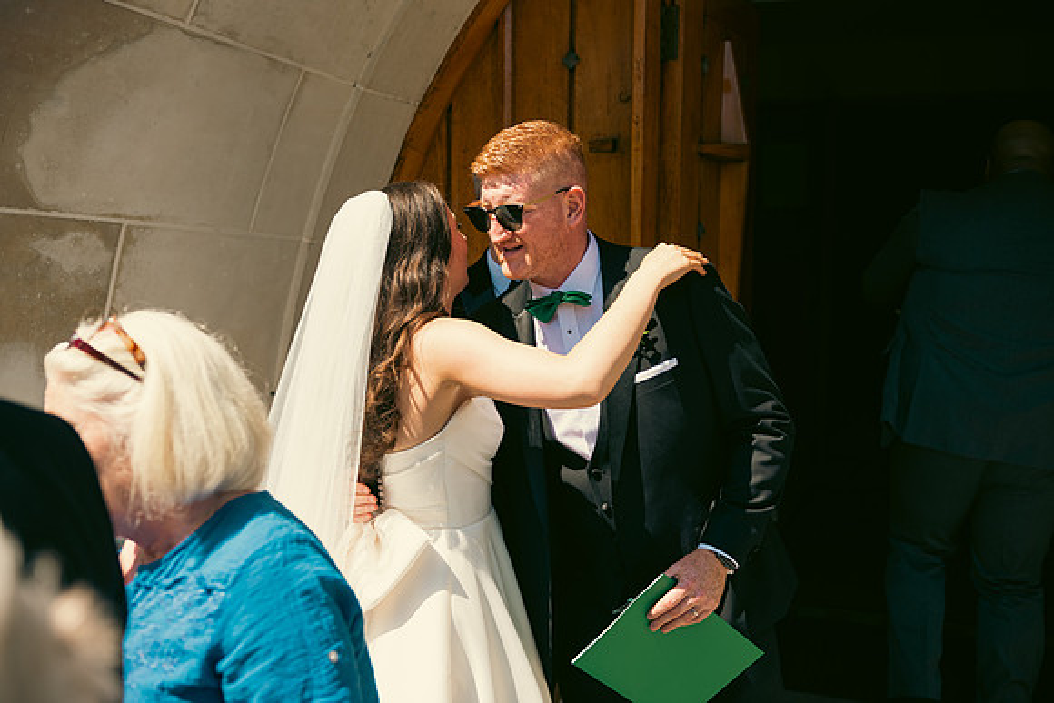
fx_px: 1113
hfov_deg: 50.7
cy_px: 352
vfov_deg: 35.1
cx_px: 527
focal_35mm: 38
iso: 100
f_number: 3.5
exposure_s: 1/800
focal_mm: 38
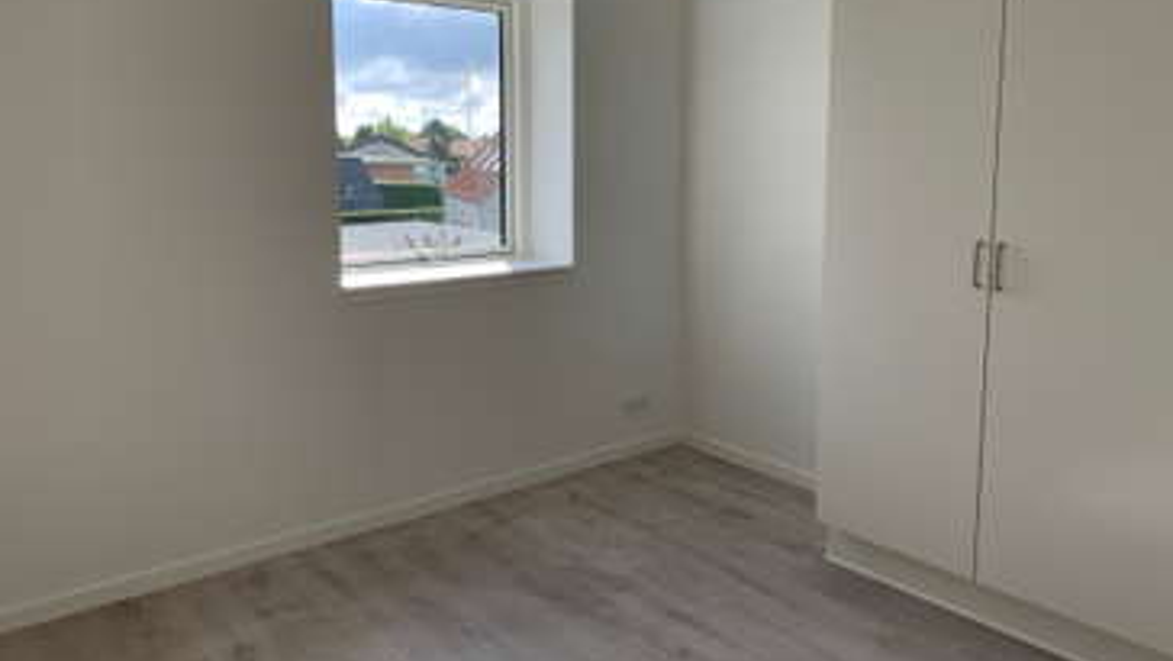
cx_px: 598
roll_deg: +0.0
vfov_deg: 40.1
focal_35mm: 29
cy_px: 274
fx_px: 902
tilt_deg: -6.4
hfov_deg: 66.0
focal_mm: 4.25
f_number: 1.8
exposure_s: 1/529
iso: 25
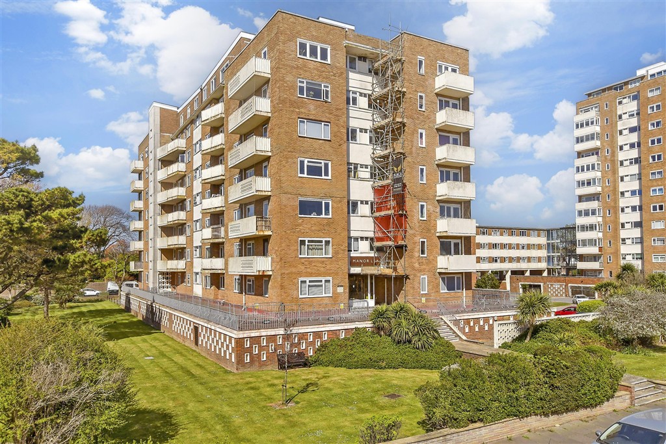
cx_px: 333
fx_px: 463
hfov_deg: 71.5
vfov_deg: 51.3
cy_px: 222
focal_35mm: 25
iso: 400
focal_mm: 17
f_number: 8
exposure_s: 1/2500
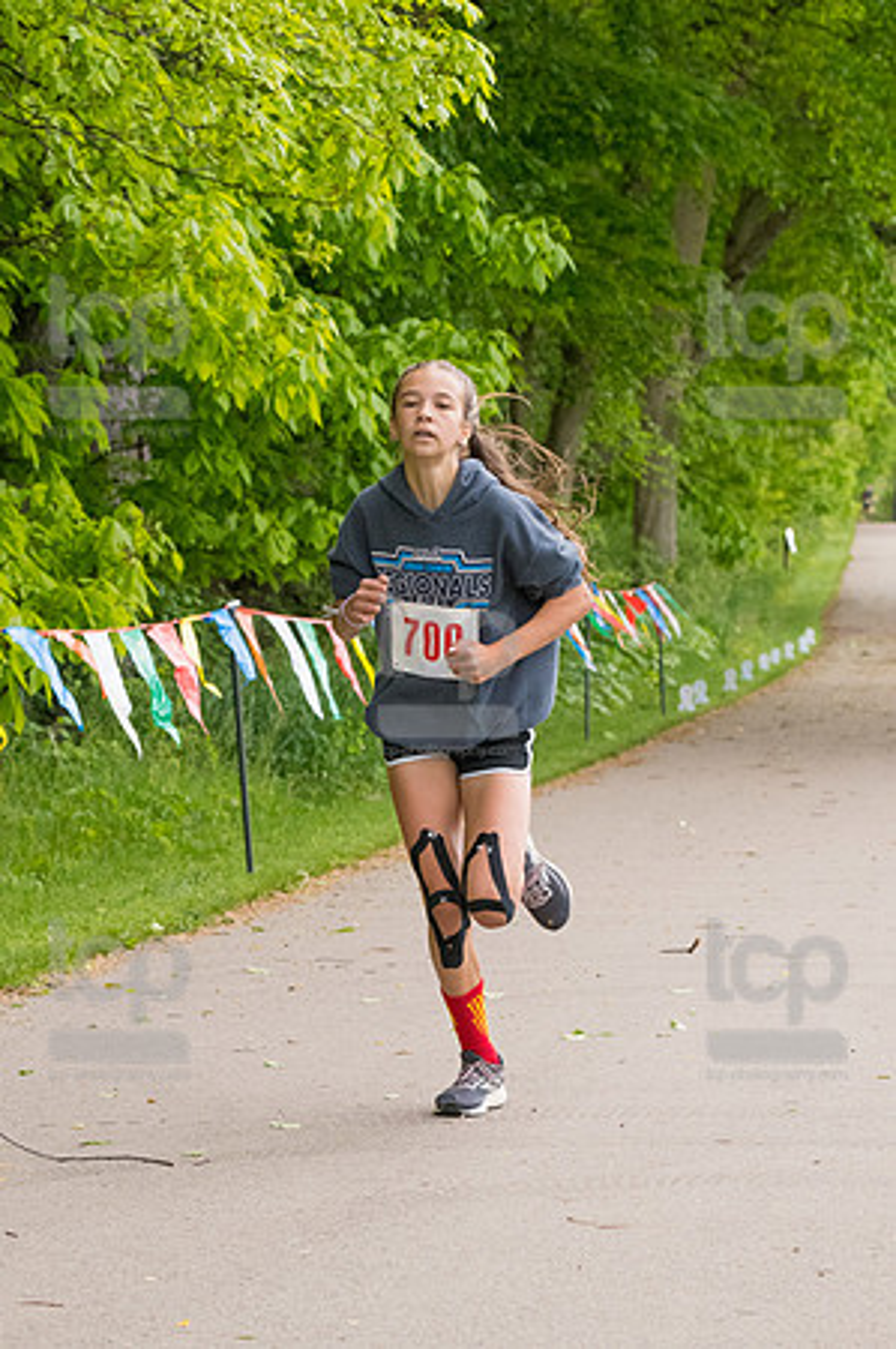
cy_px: 674
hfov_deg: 10.1
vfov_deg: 15.2
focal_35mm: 135
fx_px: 5051
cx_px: 448
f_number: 5.6
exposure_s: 1/1250
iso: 2500
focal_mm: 90
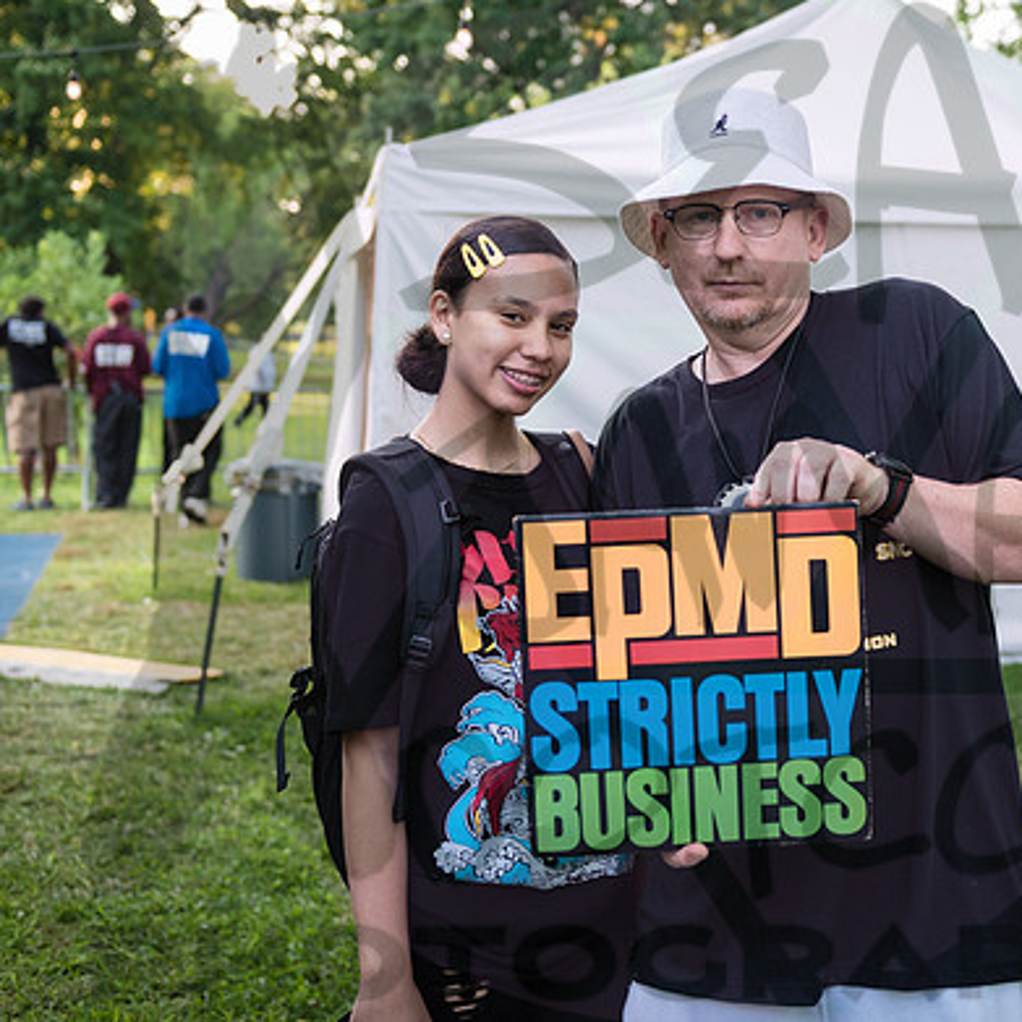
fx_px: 1704
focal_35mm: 51
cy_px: 439
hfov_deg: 33.2
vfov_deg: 33.3
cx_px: 665
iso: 640
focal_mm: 35
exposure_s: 1/400
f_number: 3.2
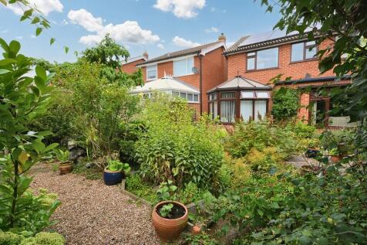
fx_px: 153
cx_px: 184
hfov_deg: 100.4
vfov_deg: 77.3
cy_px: 122
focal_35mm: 15
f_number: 8
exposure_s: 1/250
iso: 180
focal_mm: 10
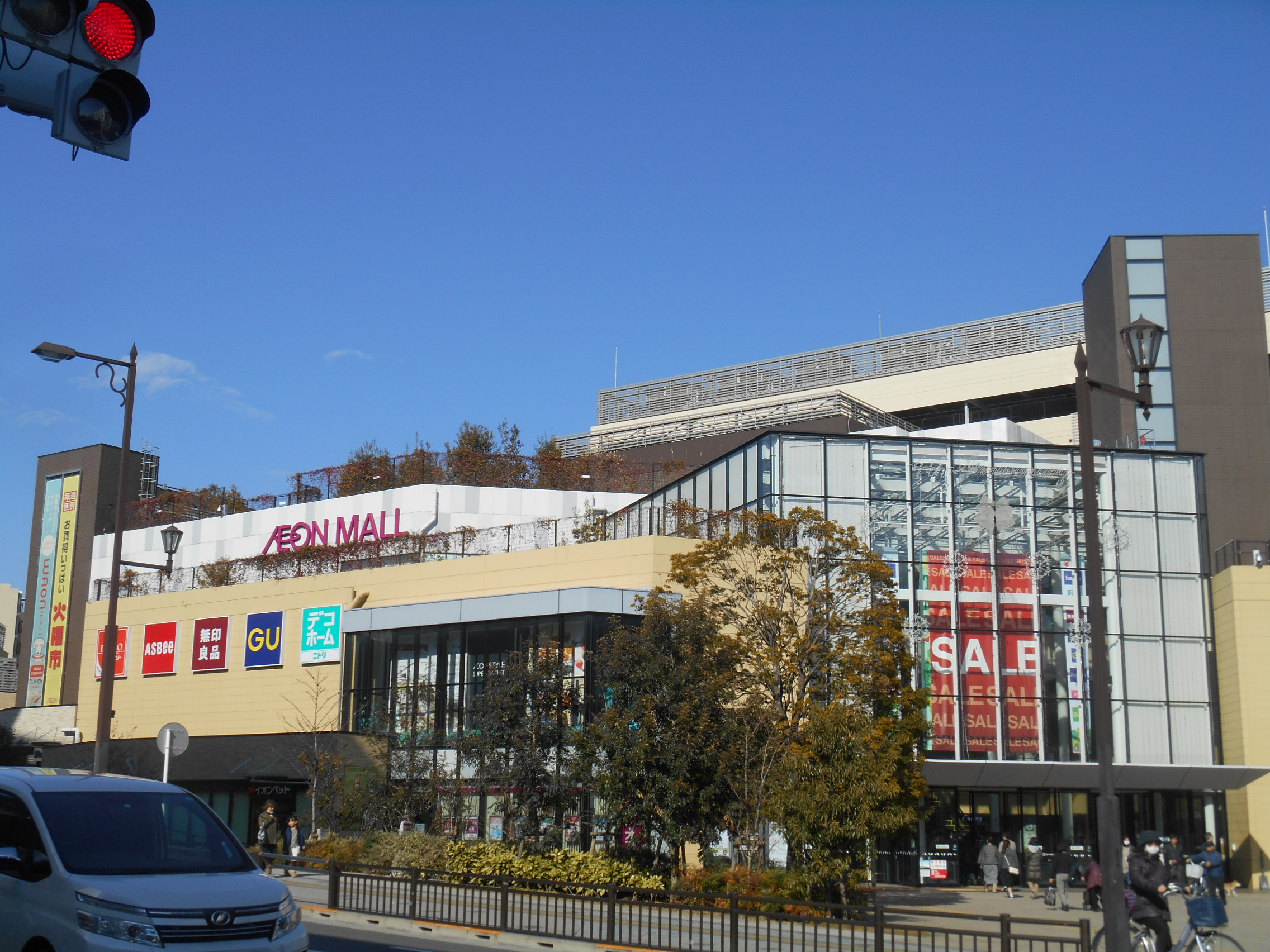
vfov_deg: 31.5
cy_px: 476
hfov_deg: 41.2
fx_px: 1688
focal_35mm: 46
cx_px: 635
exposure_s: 1/1000
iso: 80
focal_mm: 8.3
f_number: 4
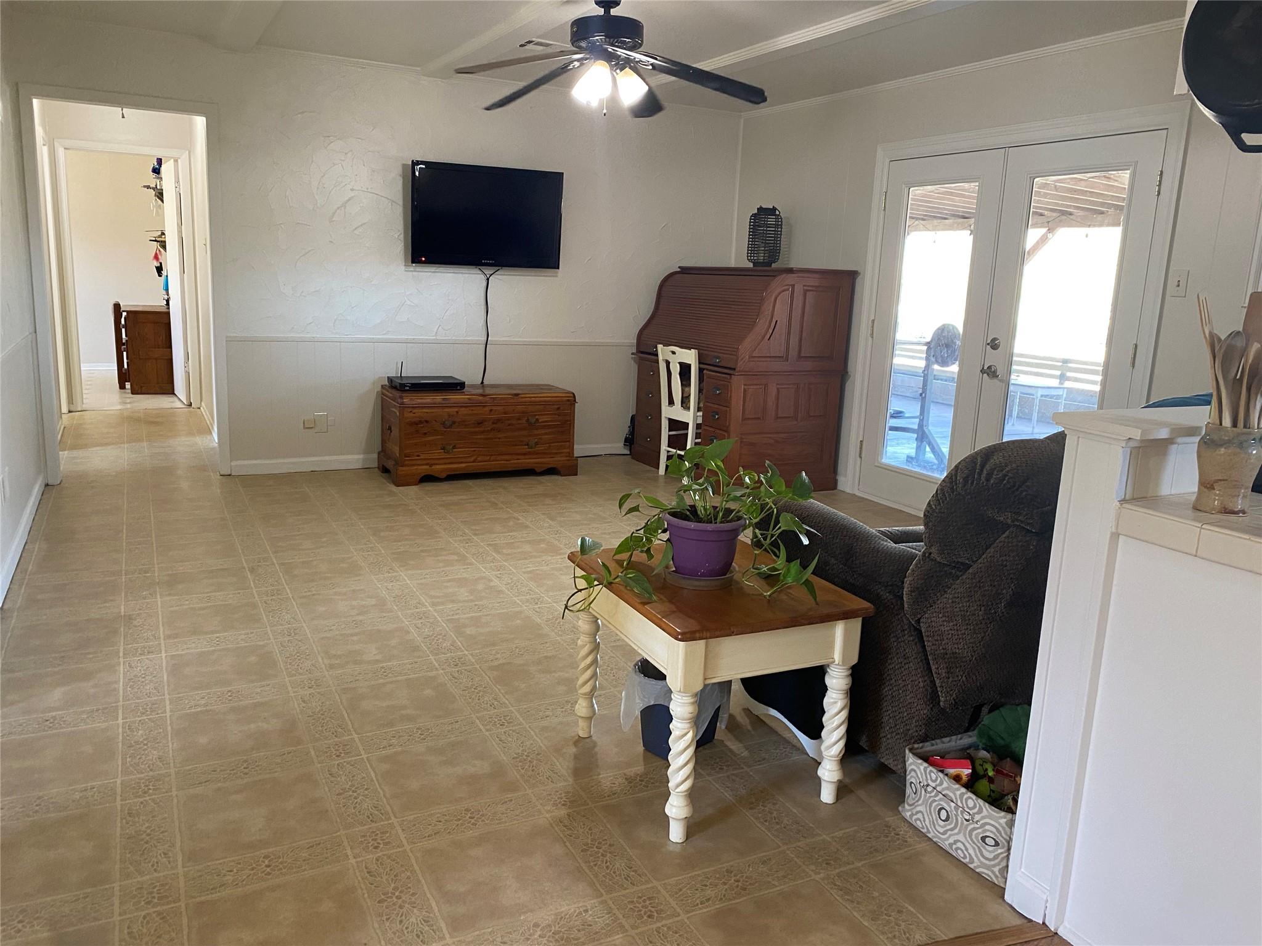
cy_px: 473
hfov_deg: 67.3
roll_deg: -3.1
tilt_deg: -11.5
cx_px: 631
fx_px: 948
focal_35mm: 26
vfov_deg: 53.1
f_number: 1.8
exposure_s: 1/60
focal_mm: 4.25
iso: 200
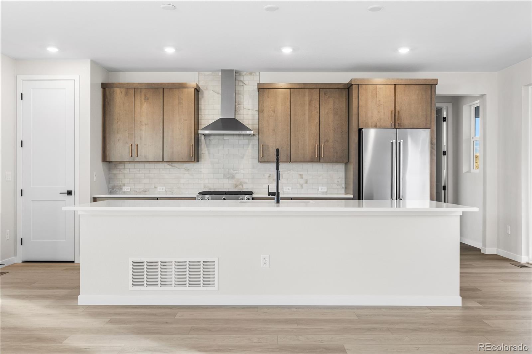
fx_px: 428
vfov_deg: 44.9
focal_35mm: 29
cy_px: 177
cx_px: 266
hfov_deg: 63.7
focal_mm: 29
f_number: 8
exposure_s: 1/5
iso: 160
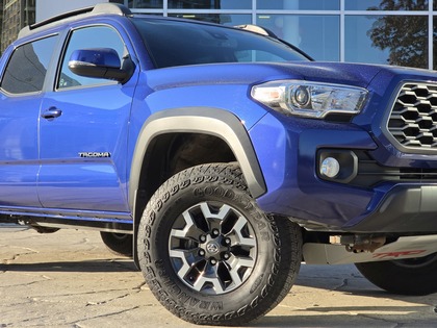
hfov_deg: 28.2
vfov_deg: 21.3
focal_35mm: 69
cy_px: 164
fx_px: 871
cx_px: 218
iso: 25
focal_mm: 7
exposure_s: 1/258
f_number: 2.4
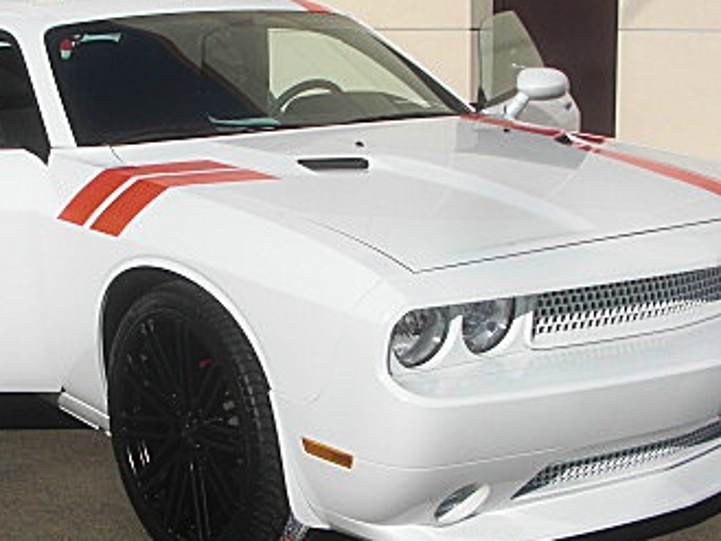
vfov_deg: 21.0
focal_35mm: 70
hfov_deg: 27.5
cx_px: 215
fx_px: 1459
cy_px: 287
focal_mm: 6.3
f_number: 7.9
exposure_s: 1/250
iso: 50
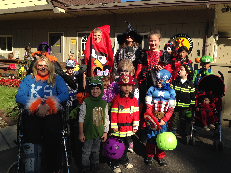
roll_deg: -3.1
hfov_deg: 55.4
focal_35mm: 33
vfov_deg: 42.9
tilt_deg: -7.9
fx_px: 220
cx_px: 116
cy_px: 86
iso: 50
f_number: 2.4
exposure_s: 1/1323
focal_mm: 4.12
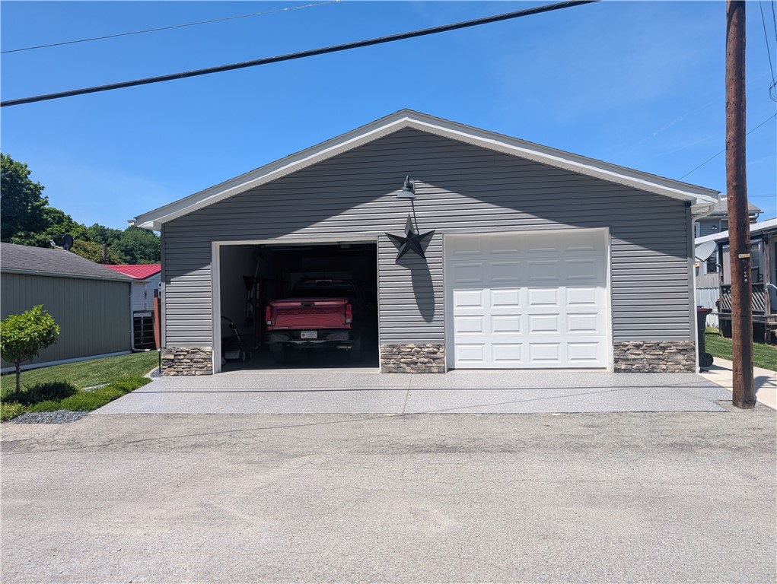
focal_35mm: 24
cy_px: 292
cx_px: 388
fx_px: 539
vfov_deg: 56.9
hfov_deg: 71.5
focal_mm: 6.9
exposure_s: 1/863
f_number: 1.68
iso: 22
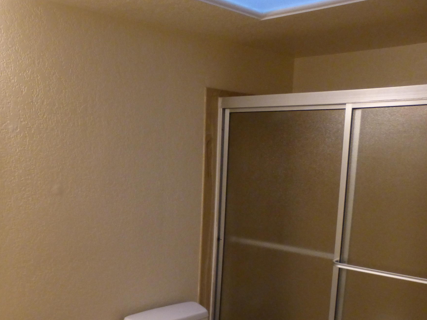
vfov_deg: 32.7
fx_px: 530
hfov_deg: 43.4
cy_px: 255
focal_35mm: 43
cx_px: 150
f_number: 3.3
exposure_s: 1/60
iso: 400
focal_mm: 4.3
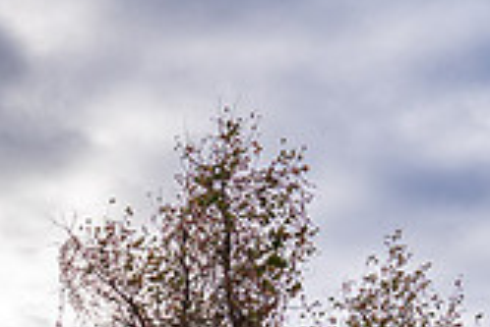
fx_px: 1144
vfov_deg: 15.1
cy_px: 485
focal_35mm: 84
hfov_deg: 20.8
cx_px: -233
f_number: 6.3
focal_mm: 24
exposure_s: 1/200
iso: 100
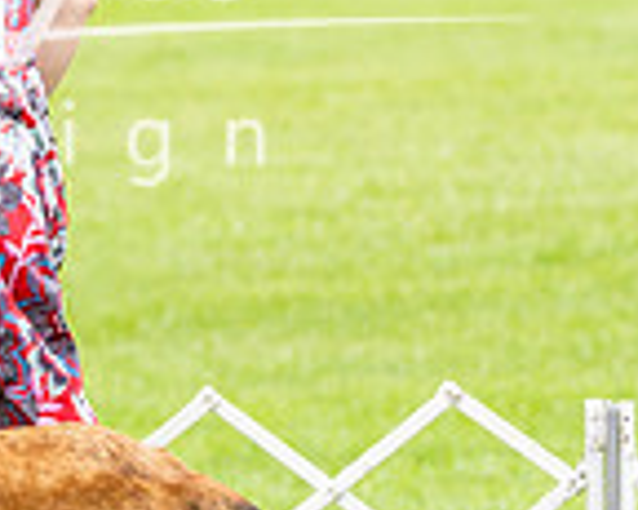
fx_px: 13077
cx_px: -494
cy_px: 297
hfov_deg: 2.8
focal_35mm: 693
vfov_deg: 2.2
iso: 400
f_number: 5
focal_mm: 144
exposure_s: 1/800
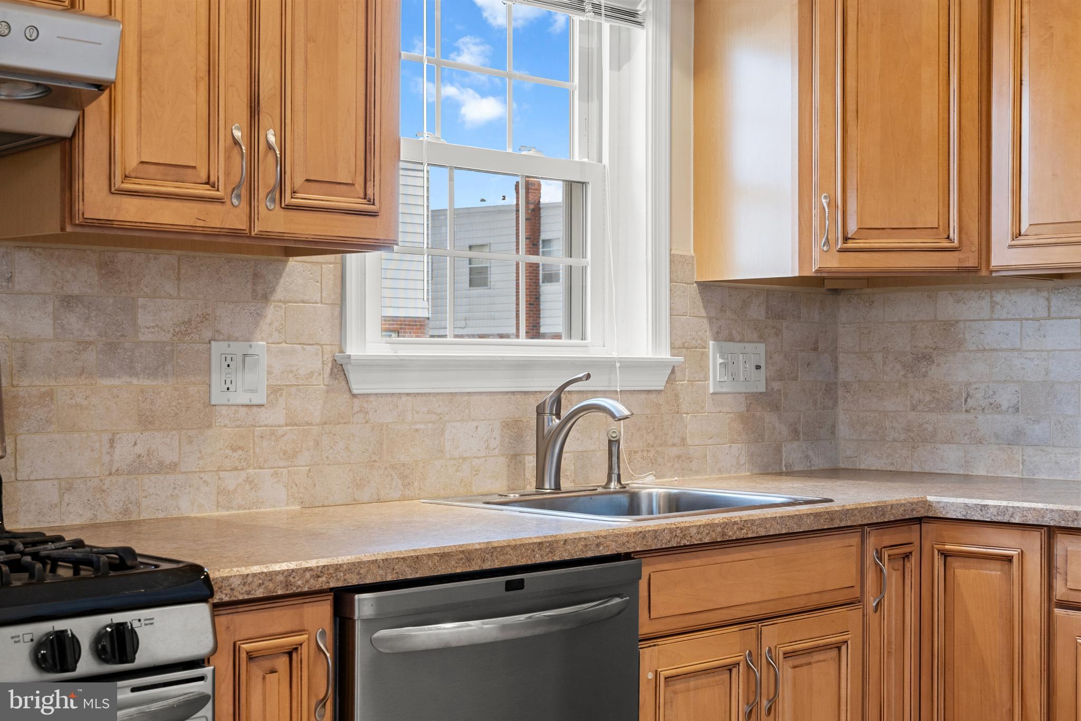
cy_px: 360
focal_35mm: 52
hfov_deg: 38.2
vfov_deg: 26.0
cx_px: 540
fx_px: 1561
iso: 250
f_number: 9
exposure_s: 1/5
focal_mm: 35
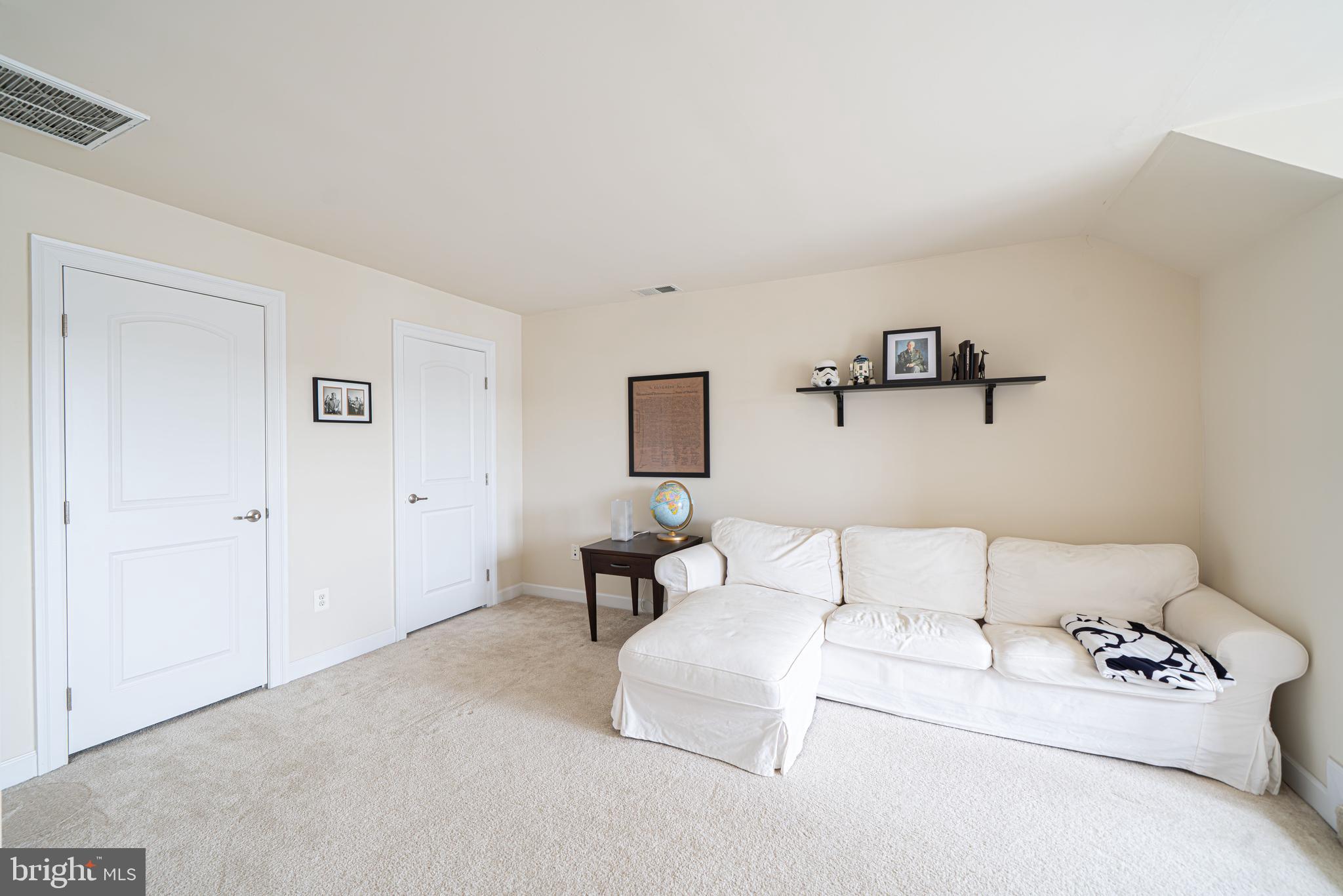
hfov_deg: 104.2
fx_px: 522
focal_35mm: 14
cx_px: 672
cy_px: 448
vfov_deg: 81.2
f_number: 6.3
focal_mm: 14
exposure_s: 1/6
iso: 100
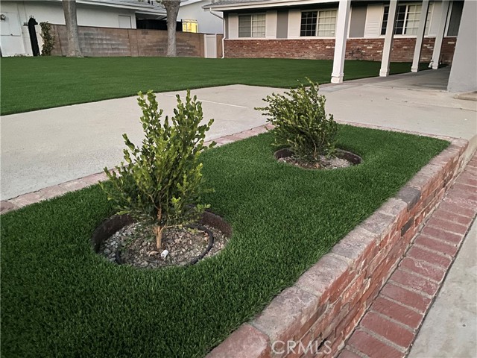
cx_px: 238
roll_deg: -1.3
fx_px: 358
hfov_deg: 67.3
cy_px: 179
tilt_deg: -20.0
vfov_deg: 53.1
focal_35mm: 26
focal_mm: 4.25
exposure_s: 1/9
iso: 500
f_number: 1.8
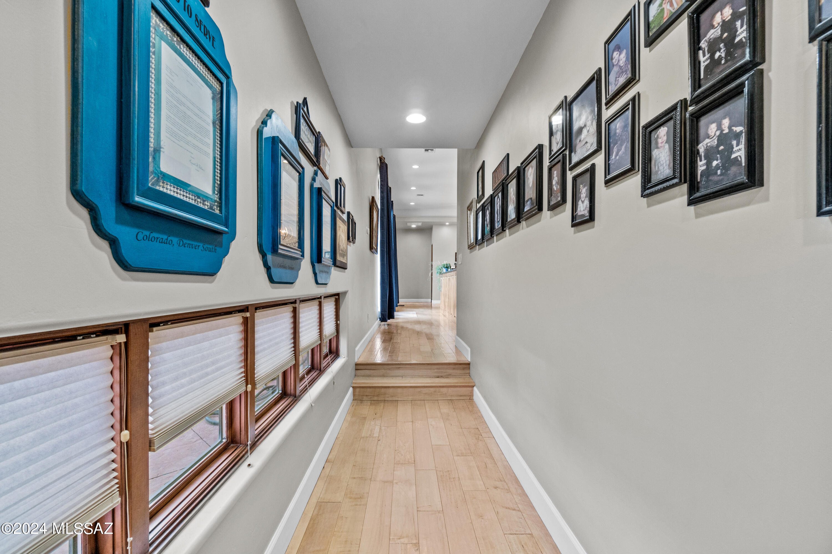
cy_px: 277
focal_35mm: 15
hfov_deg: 100.4
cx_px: 416
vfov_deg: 77.3
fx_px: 347
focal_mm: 10
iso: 400
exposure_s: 1/6
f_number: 8
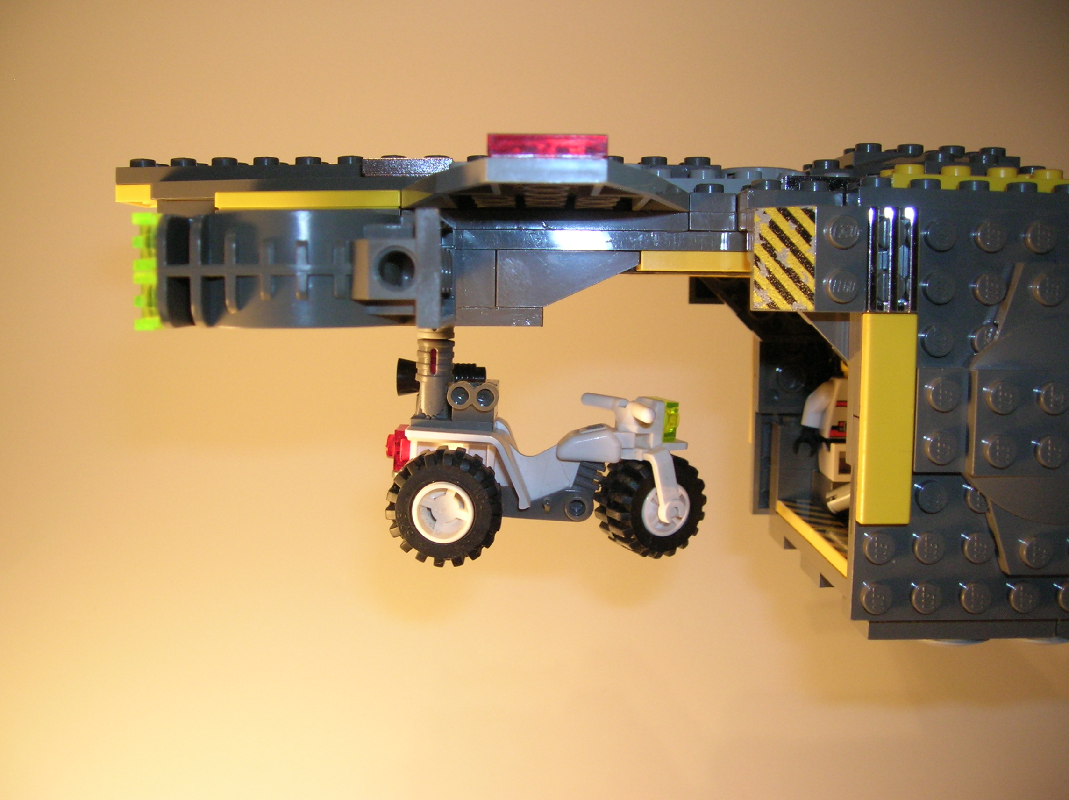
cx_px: 534
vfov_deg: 41.7
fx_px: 1049
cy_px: 400
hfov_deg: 54.0
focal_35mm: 34
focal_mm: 5.7
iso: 140
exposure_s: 1/27.5
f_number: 2.9
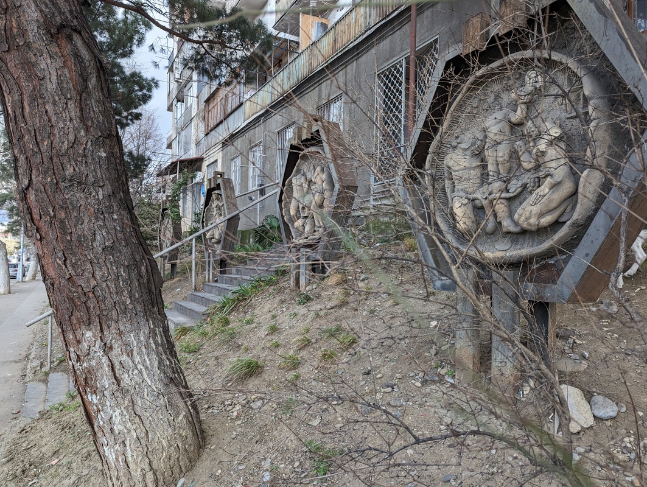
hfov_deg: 71.5
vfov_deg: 56.9
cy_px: 244
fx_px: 449
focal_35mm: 24
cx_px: 324
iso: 46
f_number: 1.85
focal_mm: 6.81
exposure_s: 1/254
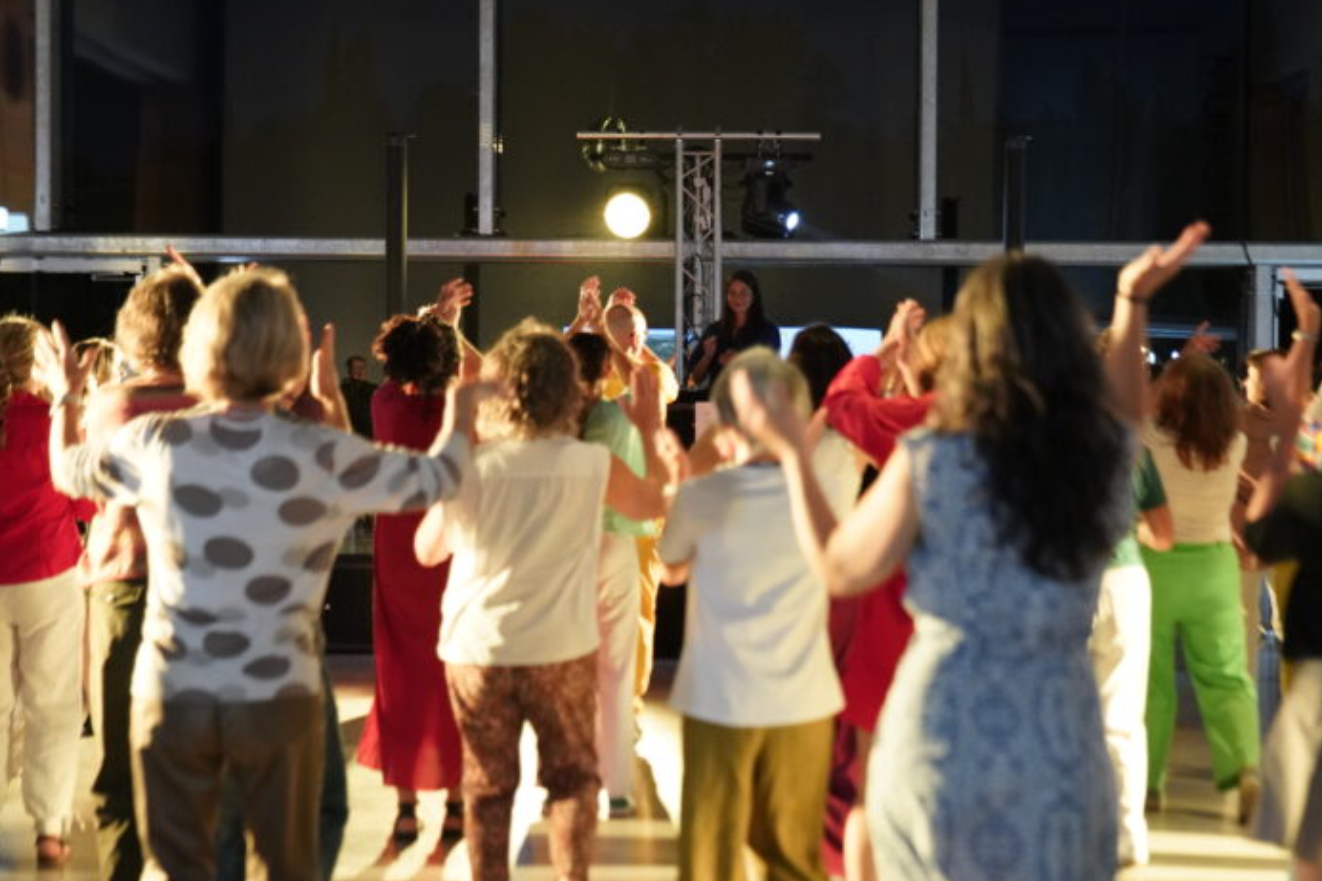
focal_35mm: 85
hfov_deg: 23.9
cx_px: 663
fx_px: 3120
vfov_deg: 16.1
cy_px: 439
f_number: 2.8
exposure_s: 1/160
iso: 4000
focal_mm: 56
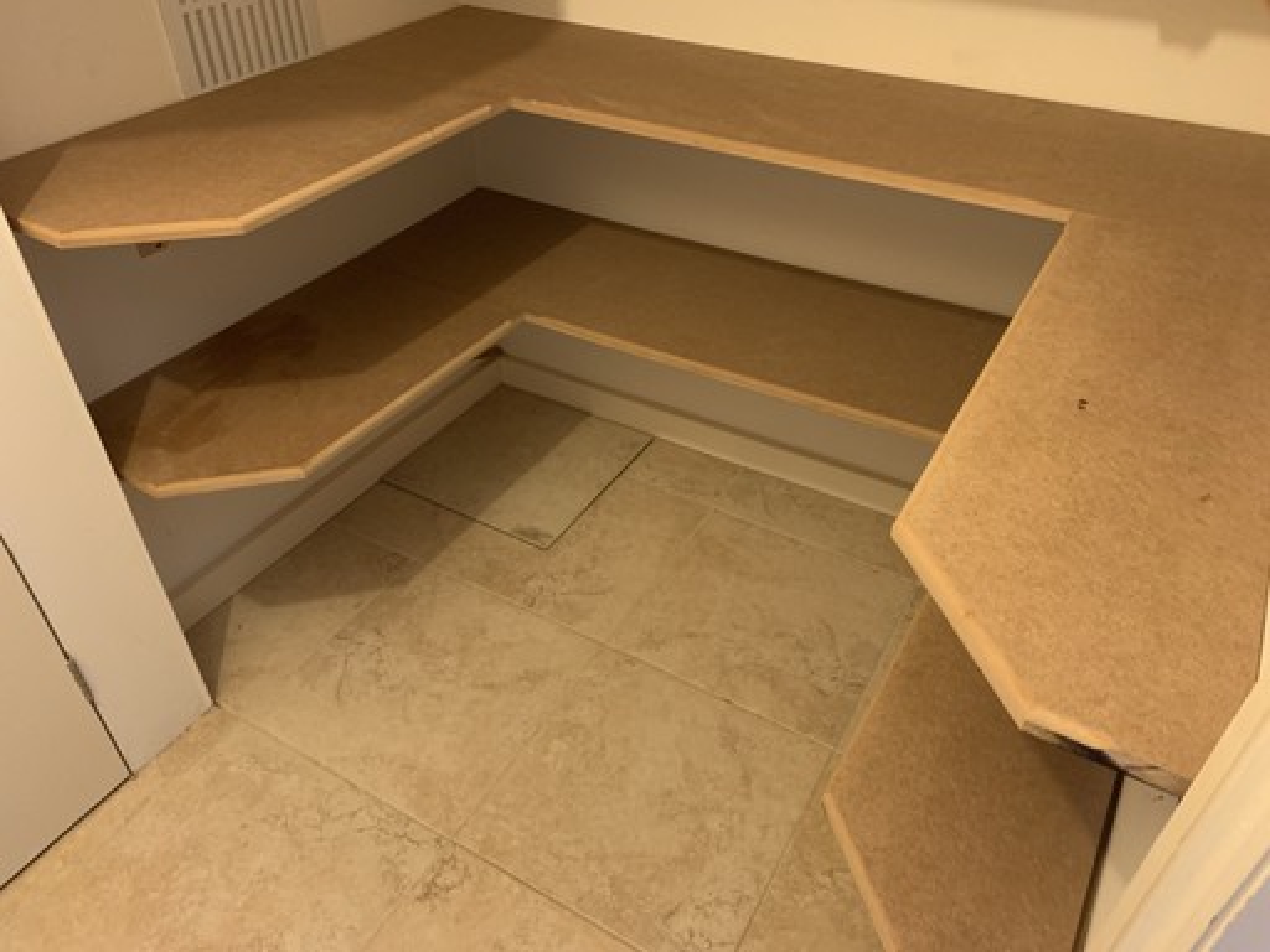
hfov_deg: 67.3
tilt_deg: -41.5
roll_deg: +0.2
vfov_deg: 53.1
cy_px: 476
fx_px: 954
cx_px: 635
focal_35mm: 26
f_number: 1.8
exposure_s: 1/25
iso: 400
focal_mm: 4.25
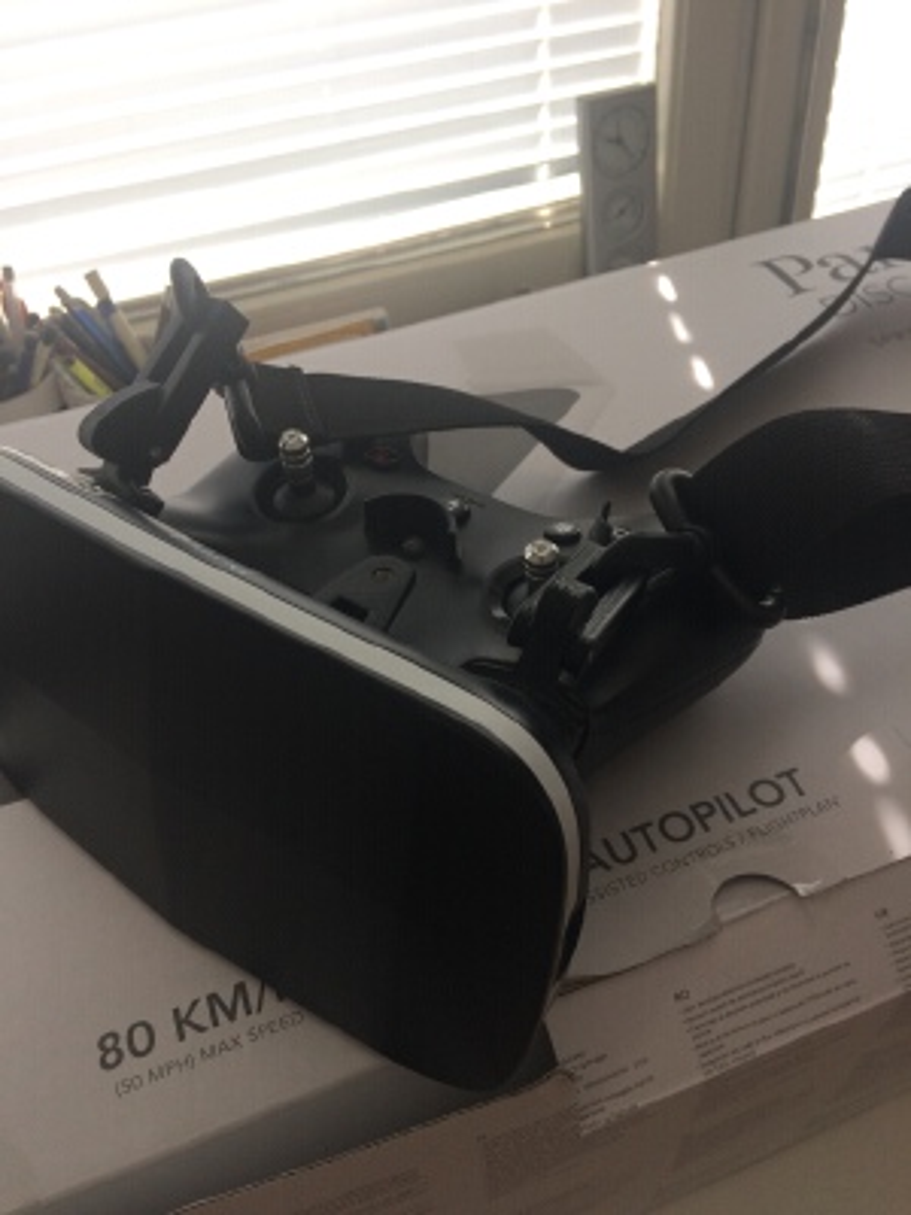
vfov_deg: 61.7
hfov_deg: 48.2
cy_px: 608
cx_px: 456
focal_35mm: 29
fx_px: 1018
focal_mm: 4.15
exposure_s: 1/100
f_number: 2.2
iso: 50
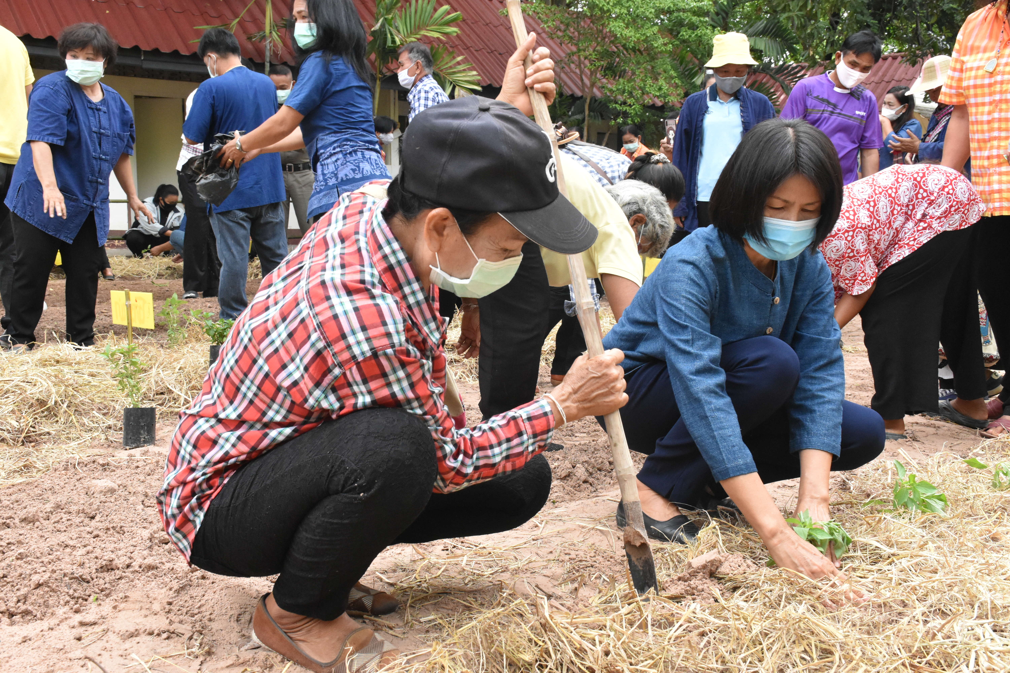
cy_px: 336
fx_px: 1010
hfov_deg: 53.1
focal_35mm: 36
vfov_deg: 36.9
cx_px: 505
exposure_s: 1/400
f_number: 10
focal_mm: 24
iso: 2500
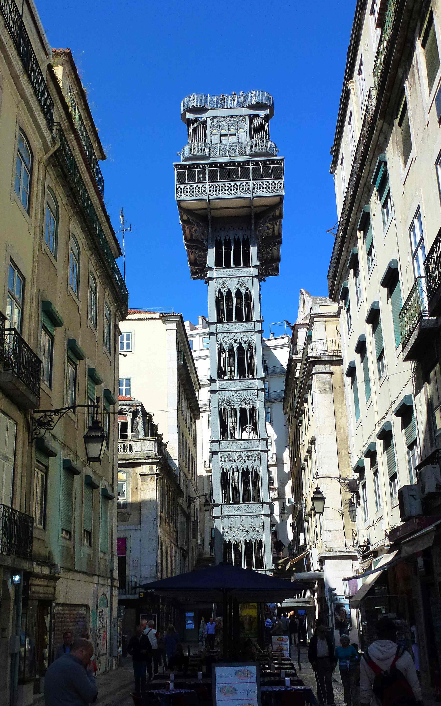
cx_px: 201
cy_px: 351
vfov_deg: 52.7
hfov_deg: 34.4
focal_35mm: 37
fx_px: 712
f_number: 4
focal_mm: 5.9
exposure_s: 1/1000
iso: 160
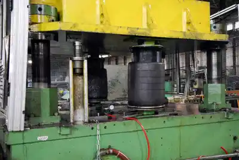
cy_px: 80
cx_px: 120
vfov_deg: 32.0
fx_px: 279
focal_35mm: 42
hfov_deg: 46.3
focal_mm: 28
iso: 1600
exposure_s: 1/8
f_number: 4.2
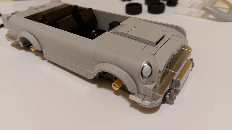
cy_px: 42
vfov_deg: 42.2
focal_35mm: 27
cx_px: 113
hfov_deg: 69.9
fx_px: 166
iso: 250
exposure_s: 1/33
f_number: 1.8
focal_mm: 5.23
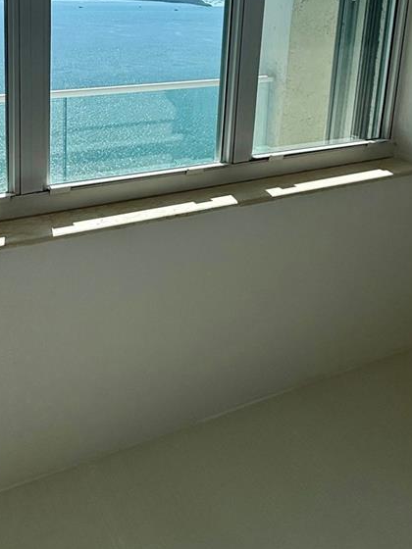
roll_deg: -1.9
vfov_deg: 53.3
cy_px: 66
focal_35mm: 30
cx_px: 50
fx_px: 476
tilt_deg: -8.9
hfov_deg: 43.2
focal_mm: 2.22
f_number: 2.2
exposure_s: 1/2976
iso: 50
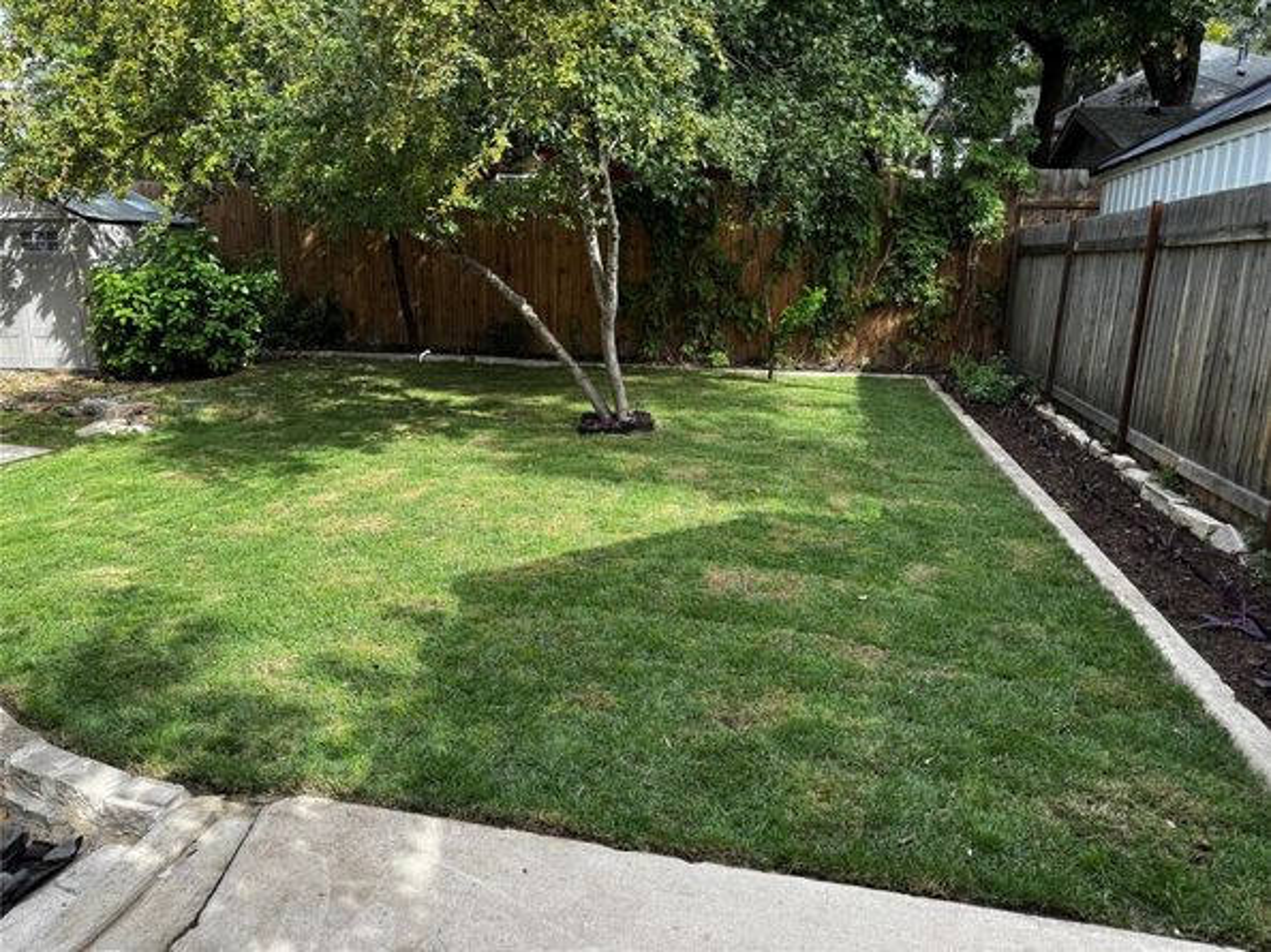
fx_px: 881
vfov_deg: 56.8
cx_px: 636
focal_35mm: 24
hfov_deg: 71.6
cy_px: 476
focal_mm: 6.76
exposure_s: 1/812
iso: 80
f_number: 1.78
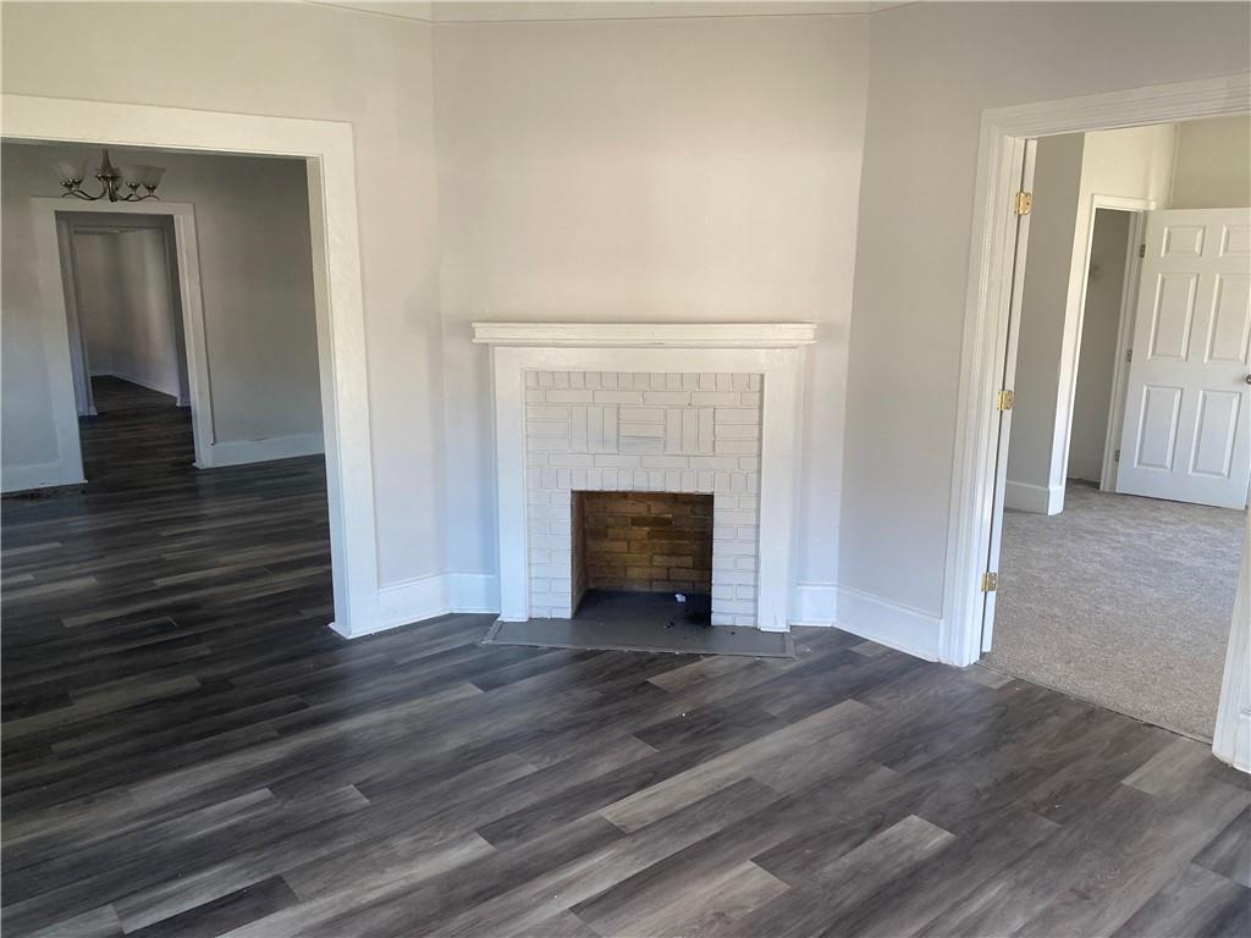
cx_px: 626
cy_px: 469
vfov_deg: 53.1
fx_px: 940
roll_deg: -0.3
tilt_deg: -11.9
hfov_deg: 67.3
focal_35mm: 26
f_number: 1.8
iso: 125
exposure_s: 1/114
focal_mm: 4.25
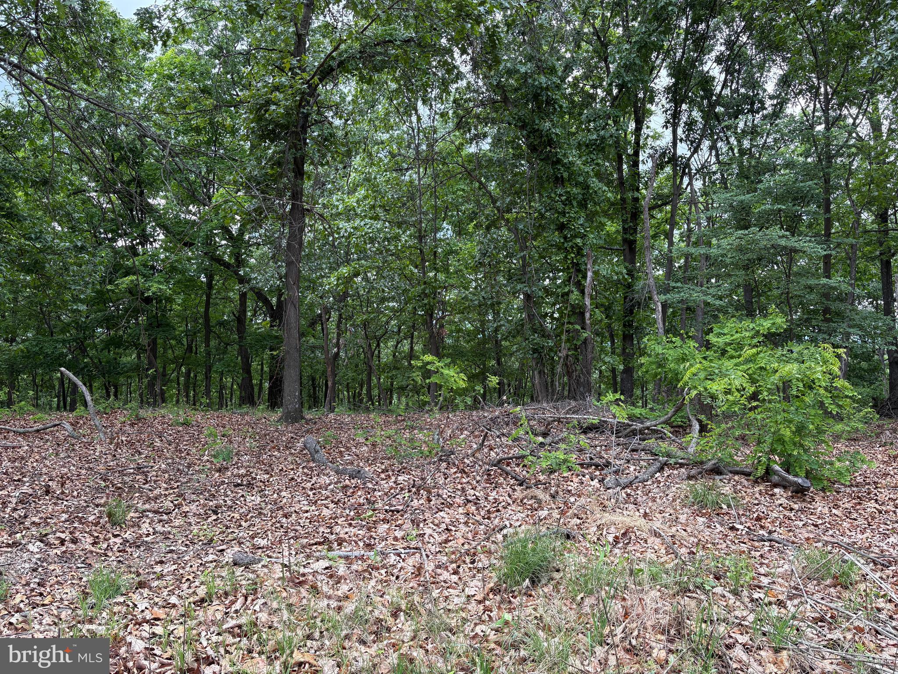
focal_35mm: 26
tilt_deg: +1.0
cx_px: 449
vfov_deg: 53.1
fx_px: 674
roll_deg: +0.2
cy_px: 337
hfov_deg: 67.3
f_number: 1.6
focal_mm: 5.96
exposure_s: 1/343
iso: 50
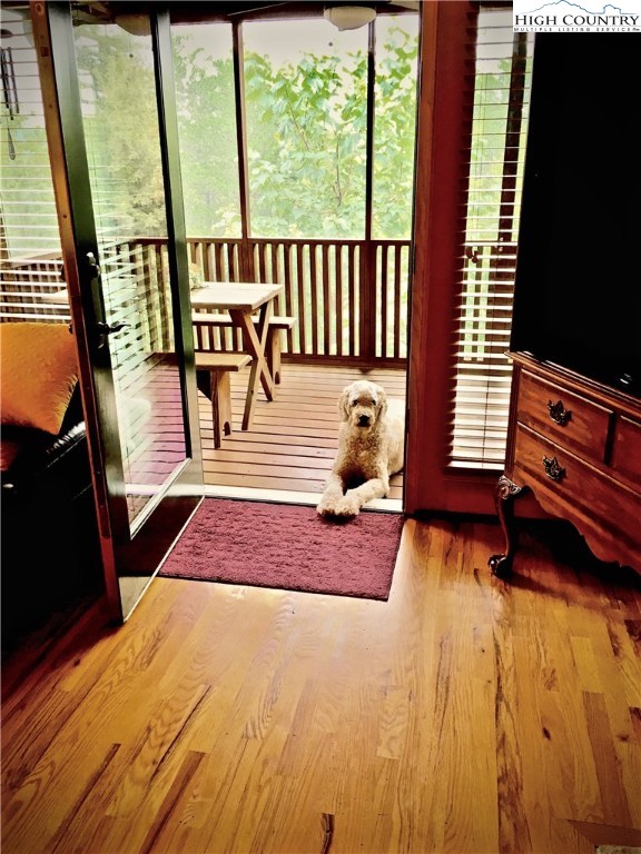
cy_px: 427
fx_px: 716
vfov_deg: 61.7
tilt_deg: -18.8
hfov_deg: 48.2
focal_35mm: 29
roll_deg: +0.2
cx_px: 320
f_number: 2.2
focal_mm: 4.15
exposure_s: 1/30
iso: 64
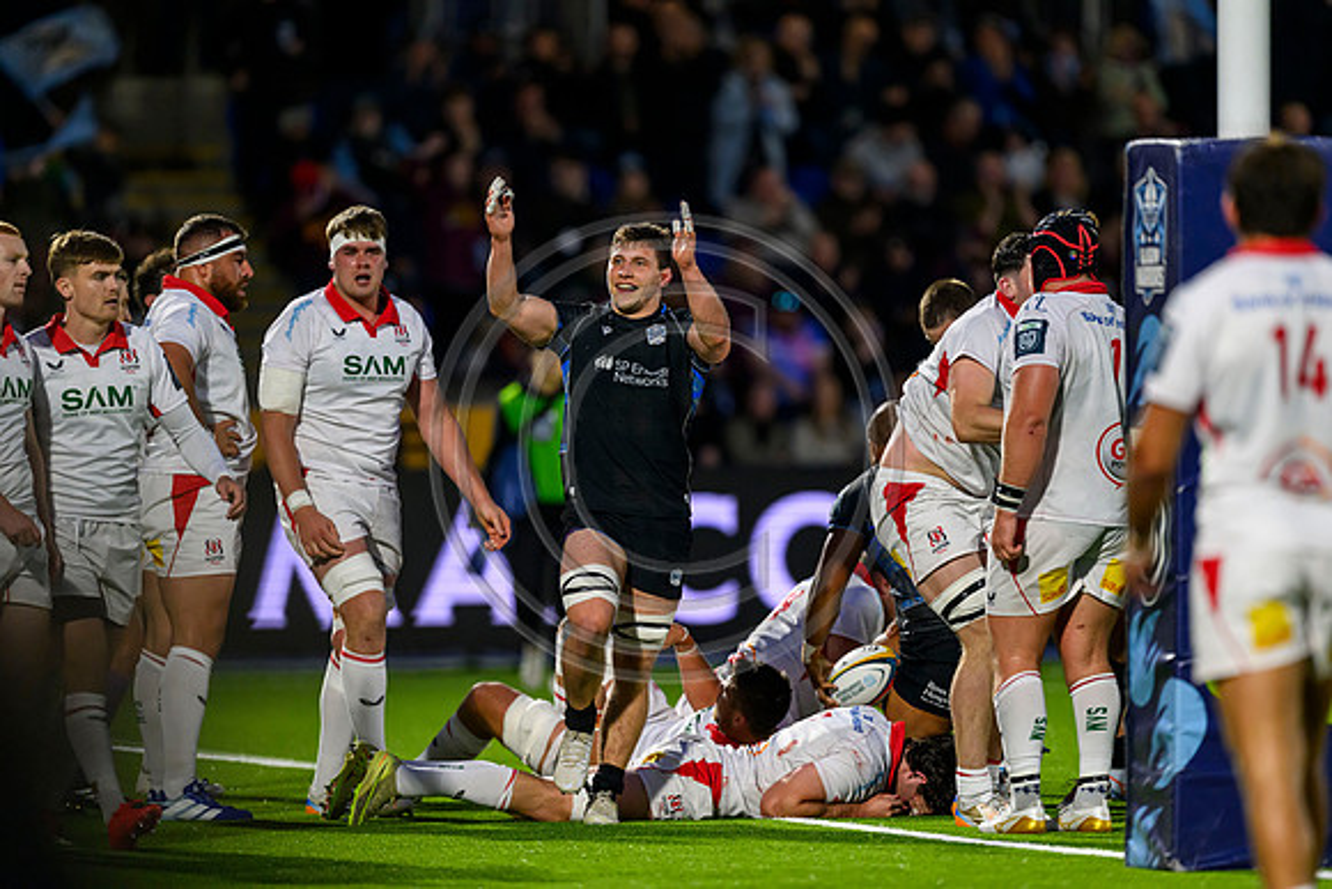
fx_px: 14803
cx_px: 666
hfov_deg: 5.2
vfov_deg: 3.4
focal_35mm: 400
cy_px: 444
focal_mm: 400
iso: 4000
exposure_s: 1/1600
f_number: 3.2
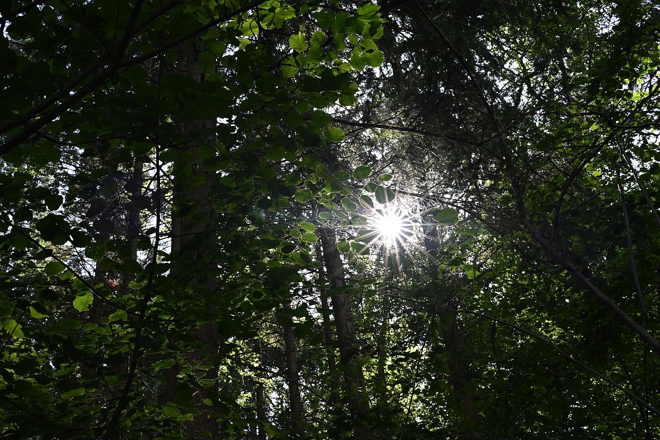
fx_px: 917
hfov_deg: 39.6
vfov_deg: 27.0
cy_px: 220
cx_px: 330
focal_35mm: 50
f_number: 16
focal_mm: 50
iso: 1800
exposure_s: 1/160
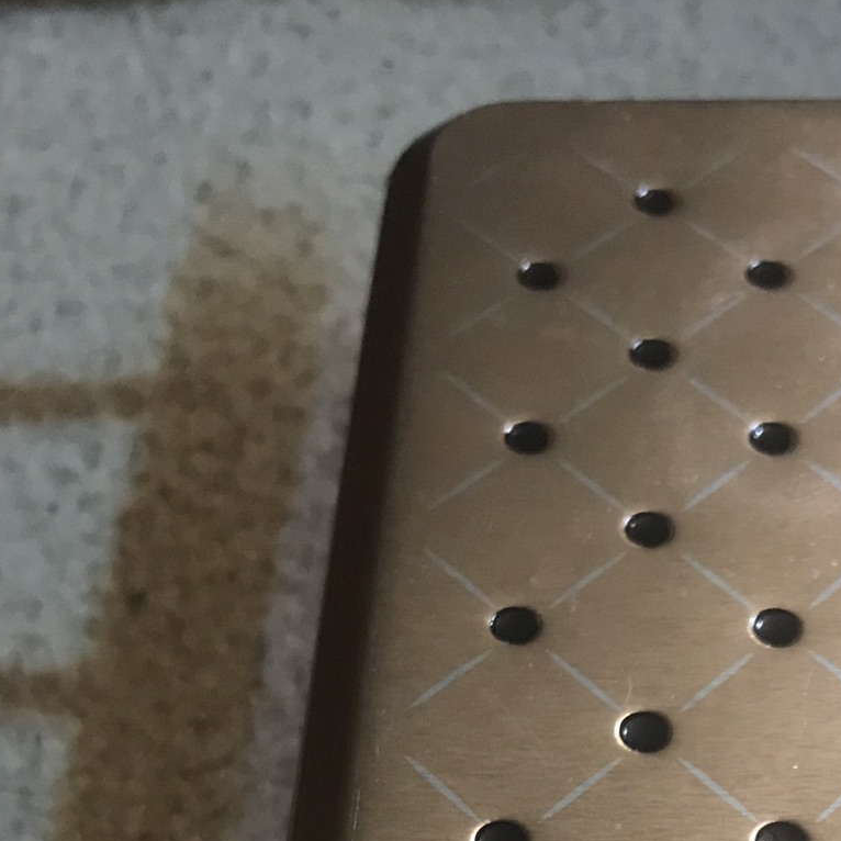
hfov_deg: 26.8
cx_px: 747
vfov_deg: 25.2
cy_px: 979
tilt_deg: -58.0
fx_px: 1704
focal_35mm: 62
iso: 100
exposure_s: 1/17
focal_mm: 3.99
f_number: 1.8
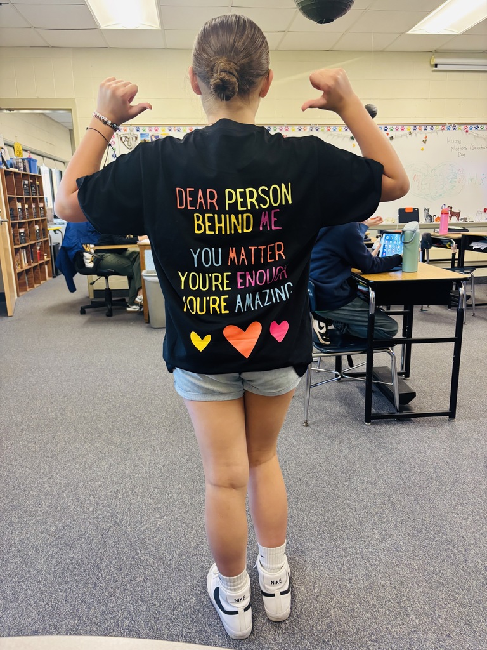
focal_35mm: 26
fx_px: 488
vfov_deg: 67.3
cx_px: 244
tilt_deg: -13.5
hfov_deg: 53.1
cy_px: 325
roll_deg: +0.7
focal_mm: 5.96
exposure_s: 1/60
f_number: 1.6
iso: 320
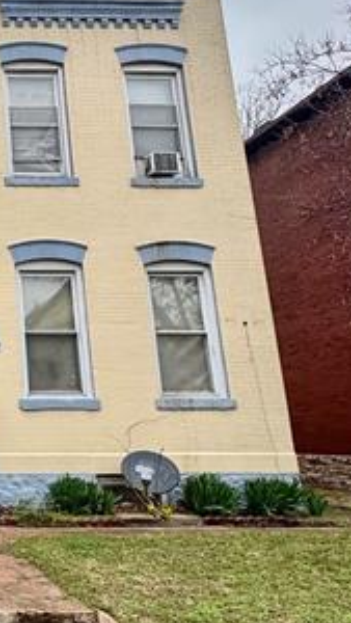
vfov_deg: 51.5
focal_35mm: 39
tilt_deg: +14.2
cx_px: -152
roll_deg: +1.4
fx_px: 645
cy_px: 272
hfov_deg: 24.7
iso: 40
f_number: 2.2
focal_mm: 2.22
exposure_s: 1/325
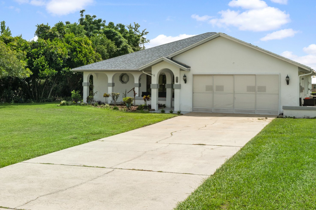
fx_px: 404
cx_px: 175
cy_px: 75
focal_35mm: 46
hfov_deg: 42.7
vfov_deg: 29.1
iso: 320
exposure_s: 1/400
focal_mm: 22
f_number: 8
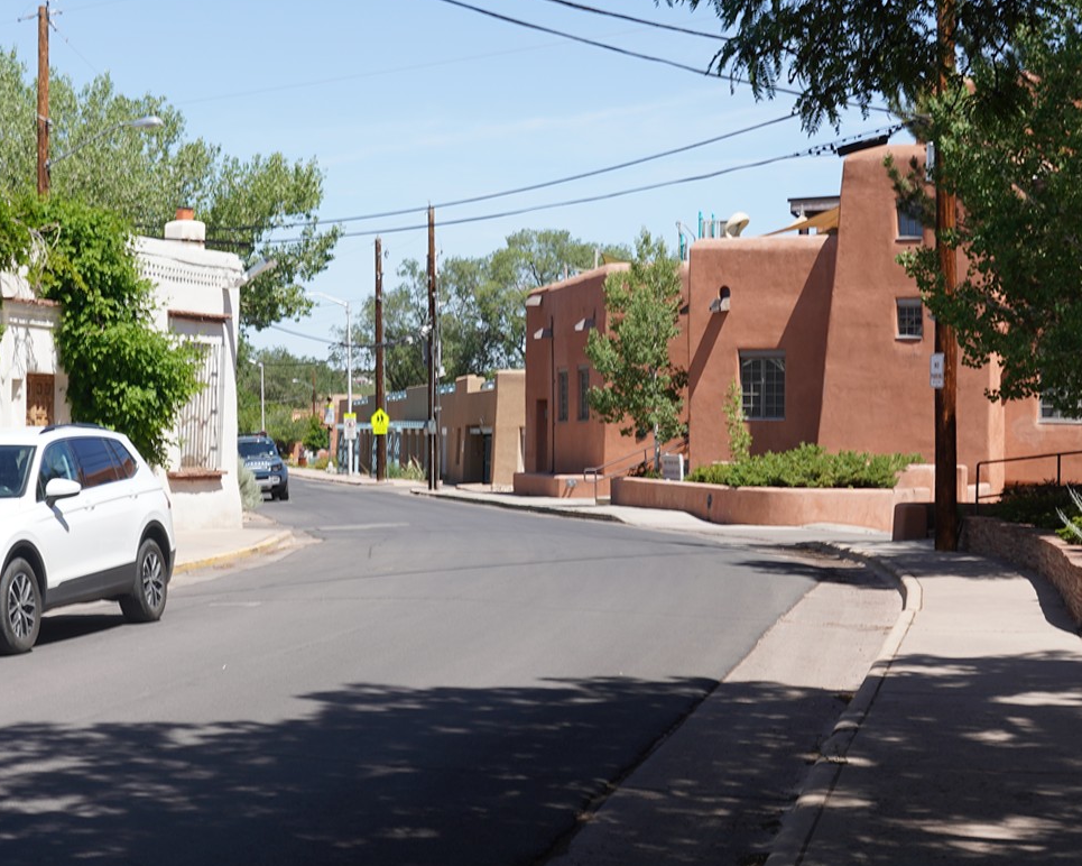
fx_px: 2242
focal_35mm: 70
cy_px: 372
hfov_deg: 27.1
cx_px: 472
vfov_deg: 21.8
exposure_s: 1/100
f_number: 14
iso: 160
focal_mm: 36
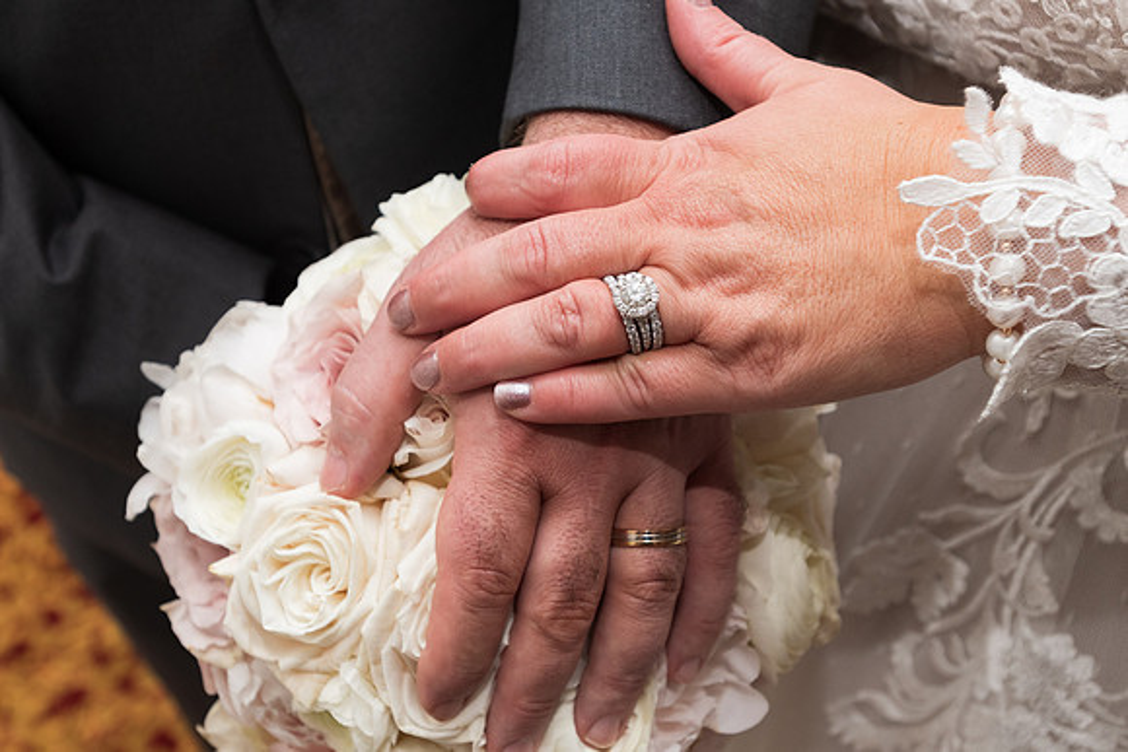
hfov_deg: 48.1
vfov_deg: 33.2
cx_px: 481
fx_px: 1258
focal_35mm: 40
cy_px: 431
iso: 640
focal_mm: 35
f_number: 5.6
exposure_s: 1/125
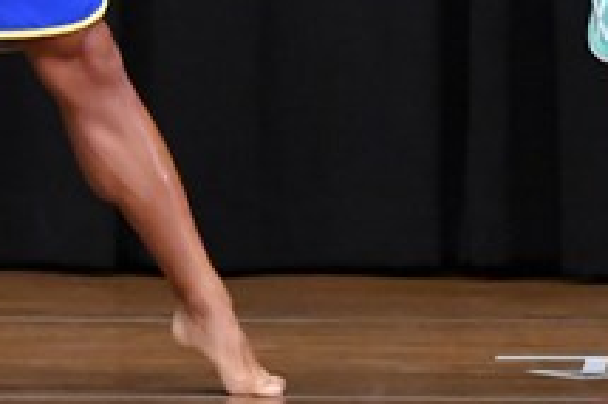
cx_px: -443
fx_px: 13214
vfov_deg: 1.8
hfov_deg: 2.6
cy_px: -158
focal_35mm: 783
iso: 8000
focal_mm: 145
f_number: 5.6
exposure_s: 1/400
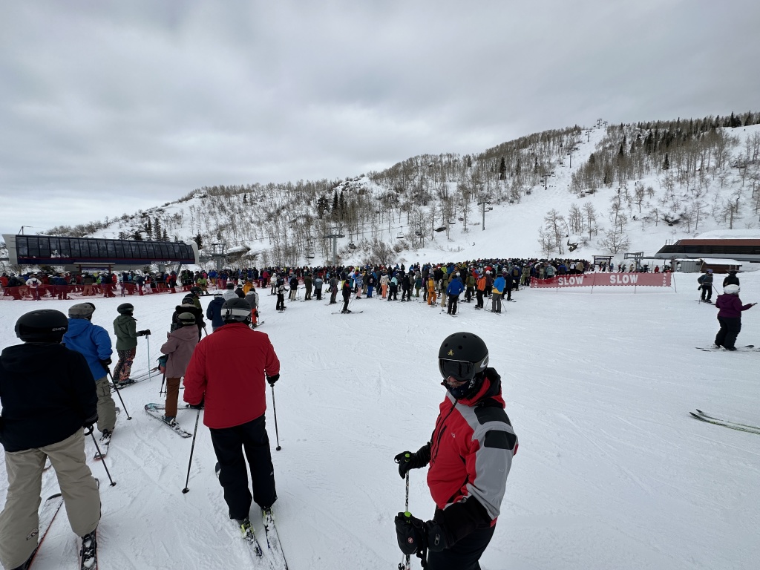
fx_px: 307
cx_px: 380
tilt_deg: -4.8
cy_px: 285
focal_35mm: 14
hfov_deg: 102.1
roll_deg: -2.4
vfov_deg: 85.7
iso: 50
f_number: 2.2
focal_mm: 2.22
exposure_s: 1/4831
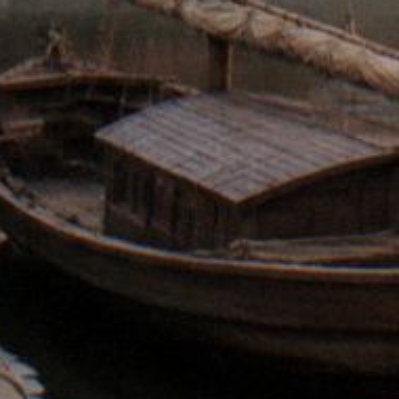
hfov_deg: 9.1
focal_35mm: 179
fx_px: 2334
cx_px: 827
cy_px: -86
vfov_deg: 9.6
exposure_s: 1/500
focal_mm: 40
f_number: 4.5
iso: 200
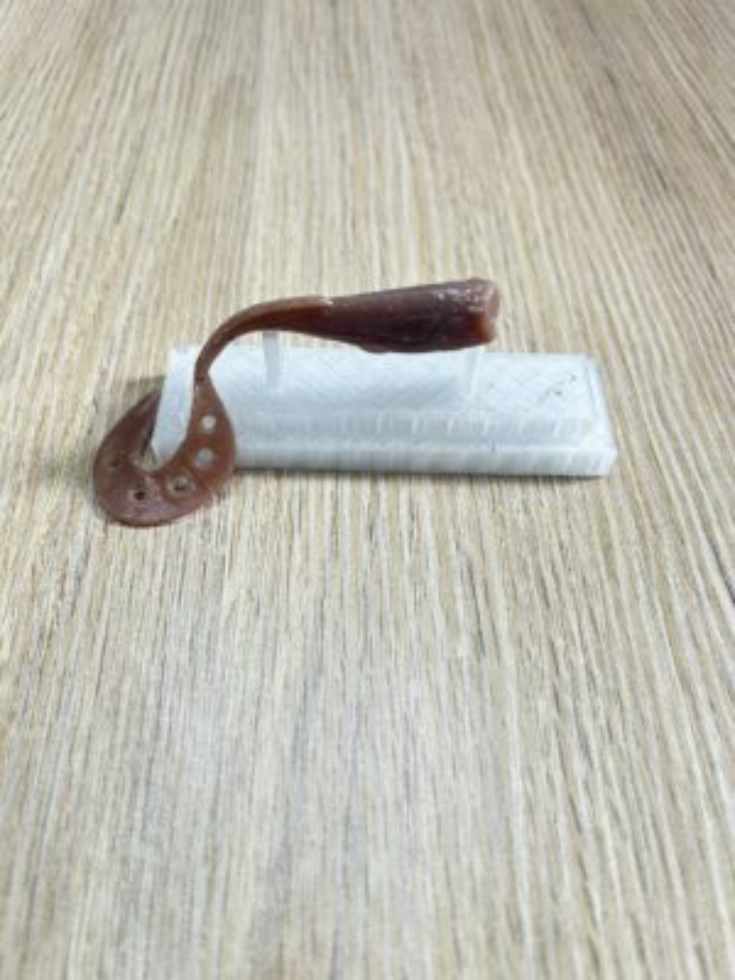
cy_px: 490
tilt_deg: -54.2
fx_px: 736
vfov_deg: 67.3
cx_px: 368
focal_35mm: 26
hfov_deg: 53.1
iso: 200
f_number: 1.5
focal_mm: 5.7
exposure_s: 1/60
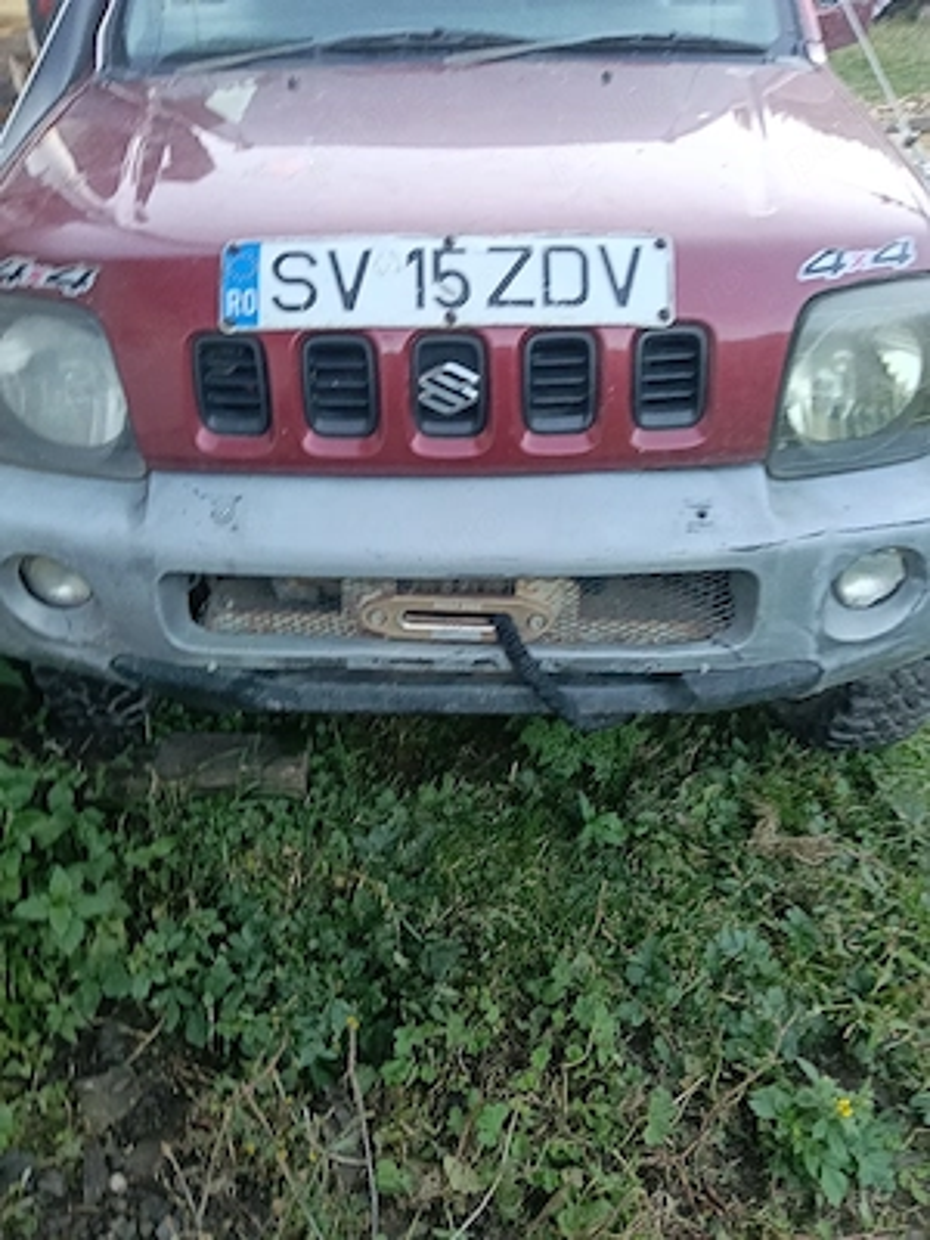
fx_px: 967
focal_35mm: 27
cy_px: 620
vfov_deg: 65.3
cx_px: 465
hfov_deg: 51.4
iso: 100
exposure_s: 1/33.3
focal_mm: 3.98
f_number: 1.8
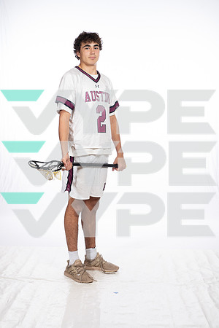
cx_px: 110
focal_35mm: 51
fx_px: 465
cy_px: 164
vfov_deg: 38.9
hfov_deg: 26.5
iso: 640
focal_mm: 51
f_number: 7.1
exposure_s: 1/250
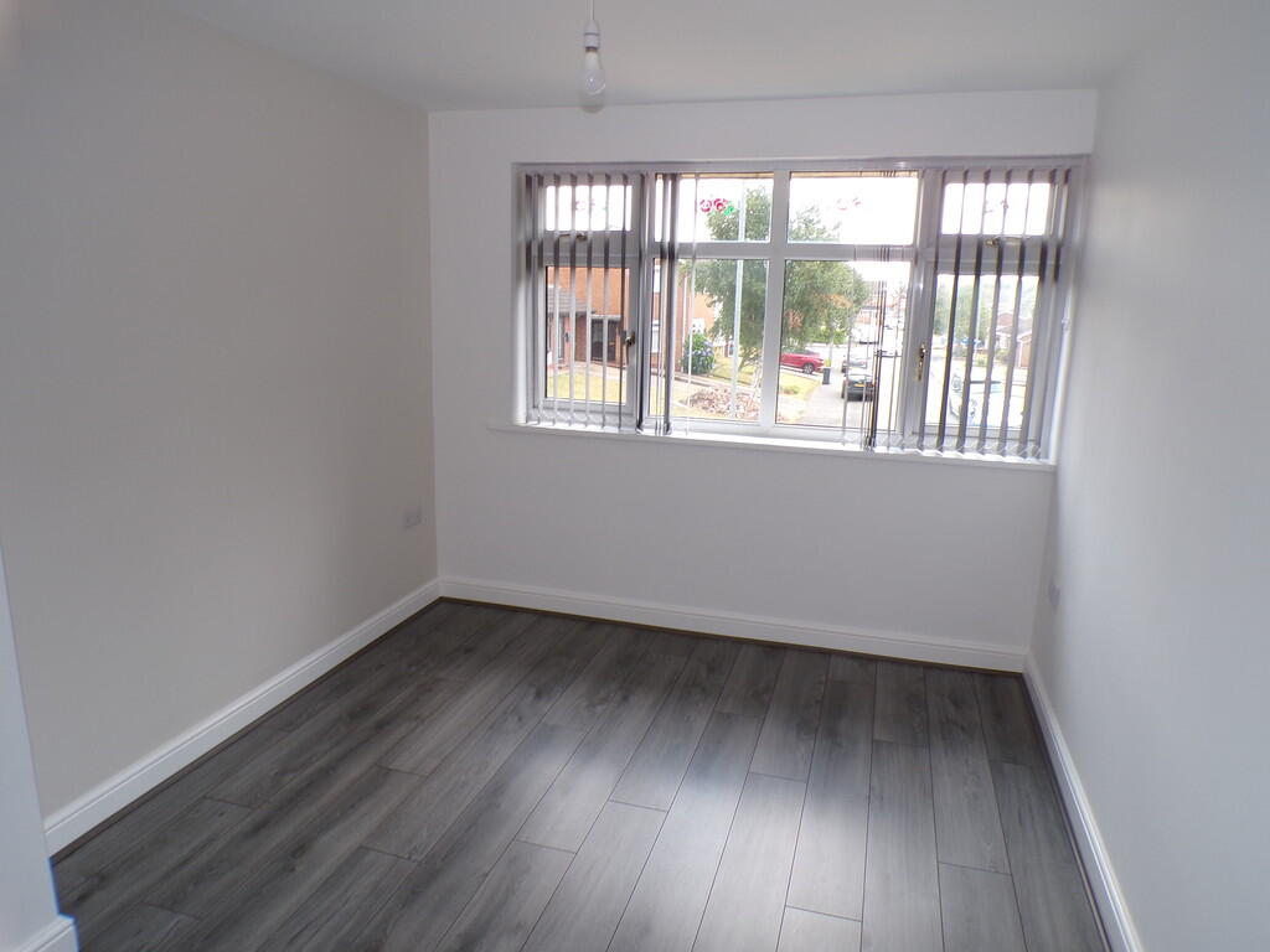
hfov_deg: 71.6
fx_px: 881
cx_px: 635
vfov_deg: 56.8
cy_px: 476
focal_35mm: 24
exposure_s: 1/52
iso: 100
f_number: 4.4
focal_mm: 4.3
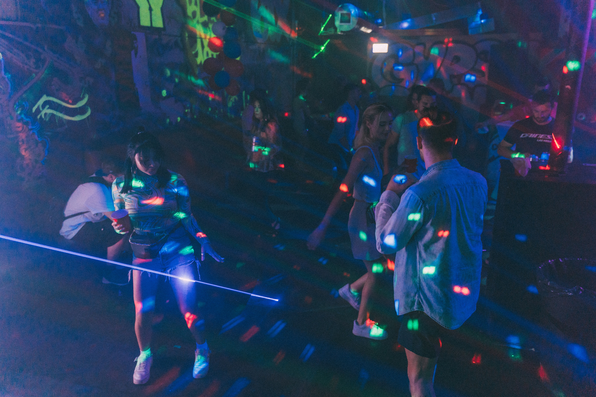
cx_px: 298
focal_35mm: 28
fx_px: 464
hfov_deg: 65.5
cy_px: 198
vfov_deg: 46.4
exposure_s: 1/125
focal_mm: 28
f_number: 2.8
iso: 2000
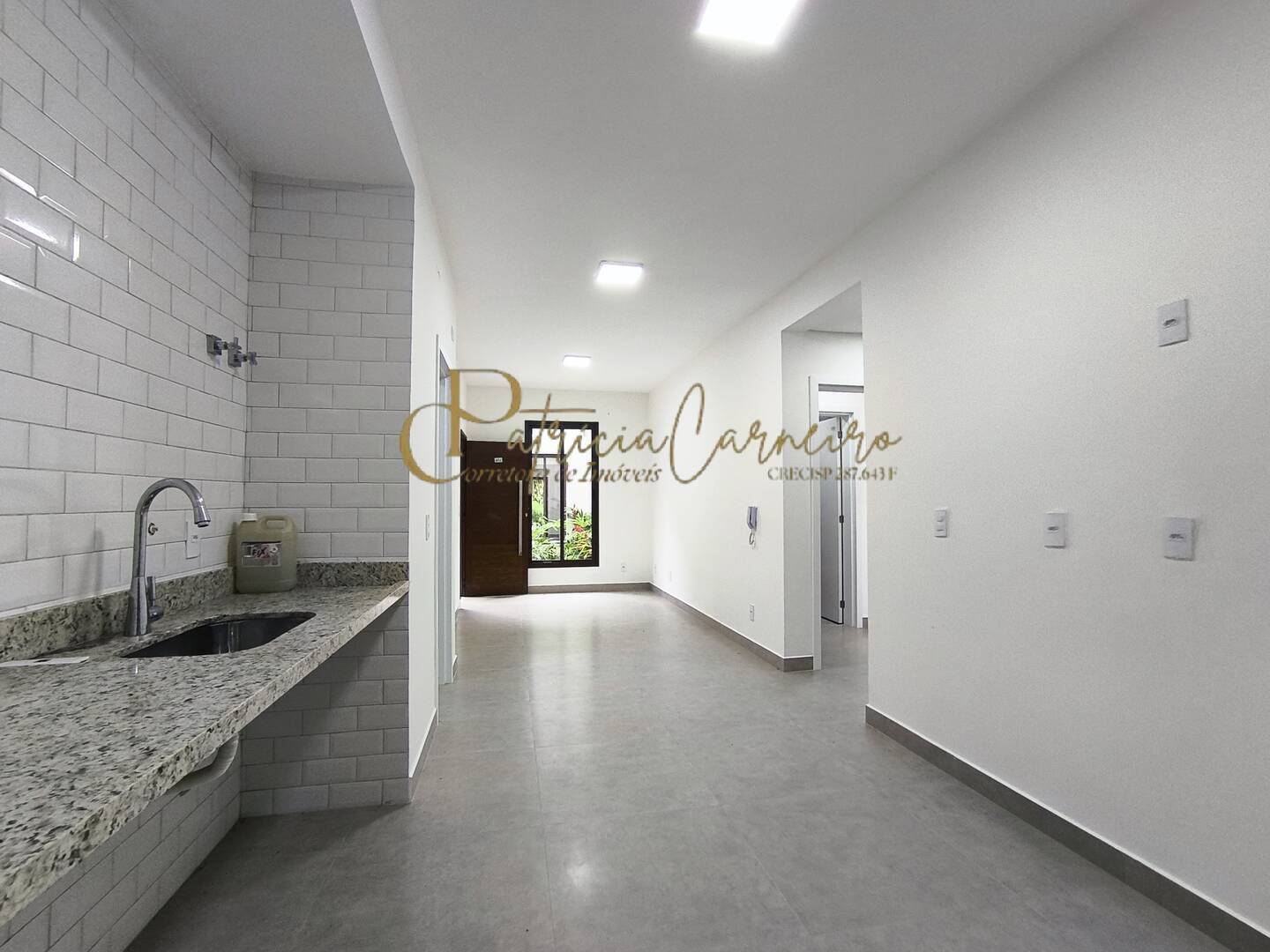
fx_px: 587
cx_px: 635
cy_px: 476
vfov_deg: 78.1
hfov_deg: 94.5
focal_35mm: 16
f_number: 2.2
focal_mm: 1.65
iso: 160
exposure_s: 1/60
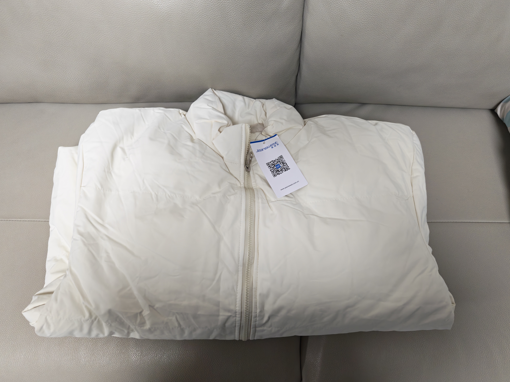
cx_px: 245
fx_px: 354
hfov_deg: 71.6
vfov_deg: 56.8
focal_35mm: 24
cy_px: 187
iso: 320
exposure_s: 1/33
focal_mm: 6.55
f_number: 1.6
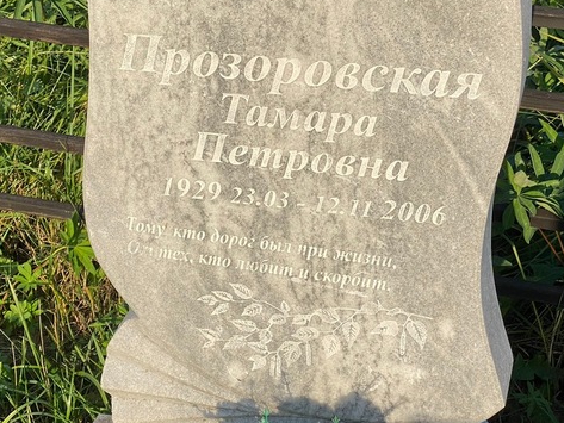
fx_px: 1434
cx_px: 262
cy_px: 97
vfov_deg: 16.7
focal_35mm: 88
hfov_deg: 22.2
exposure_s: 1/940
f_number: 2
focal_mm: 6
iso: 20
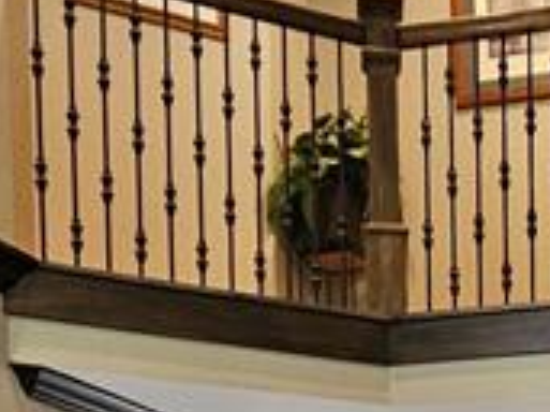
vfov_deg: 15.7
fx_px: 1238
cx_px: 630
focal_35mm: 78
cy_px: 779
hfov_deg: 23.3
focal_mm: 2.2
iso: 320
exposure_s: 1/30
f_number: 2.2
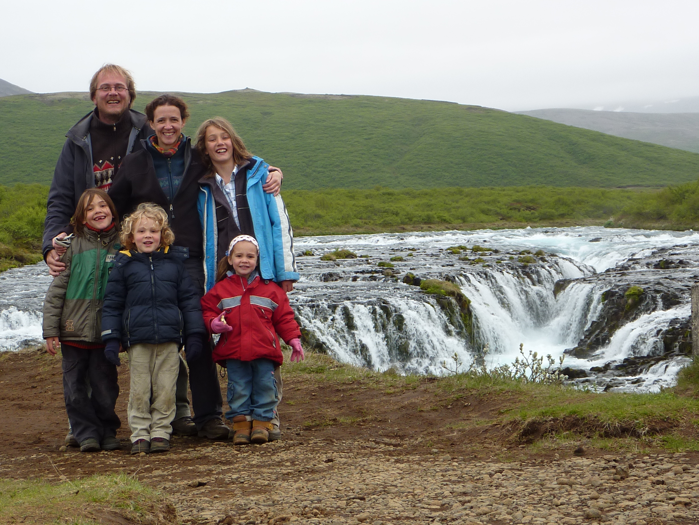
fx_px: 1615
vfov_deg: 18.4
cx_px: 350
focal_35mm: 80
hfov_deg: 24.4
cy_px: 262
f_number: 3.9
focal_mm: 9.1
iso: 80
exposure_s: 1/80
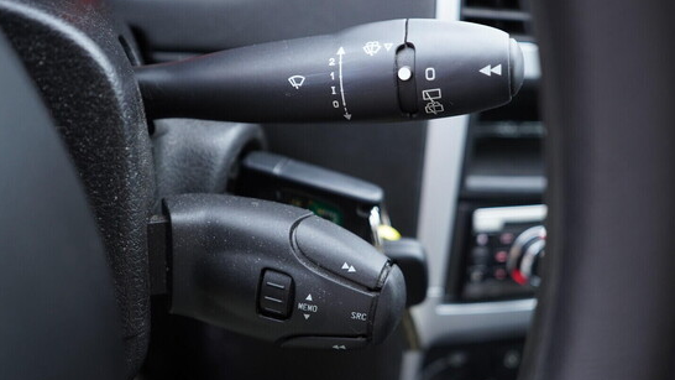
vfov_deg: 31.2
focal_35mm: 38
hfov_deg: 52.8
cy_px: 186
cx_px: 336
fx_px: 680
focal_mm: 24
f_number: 2.8
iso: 400
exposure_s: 1/40
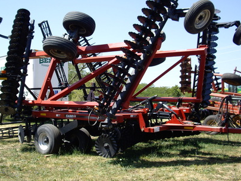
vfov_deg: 28.6
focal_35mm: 51
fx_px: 355
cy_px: 81
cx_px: 106
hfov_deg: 37.4
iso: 64
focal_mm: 7.9
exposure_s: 1/80
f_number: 8
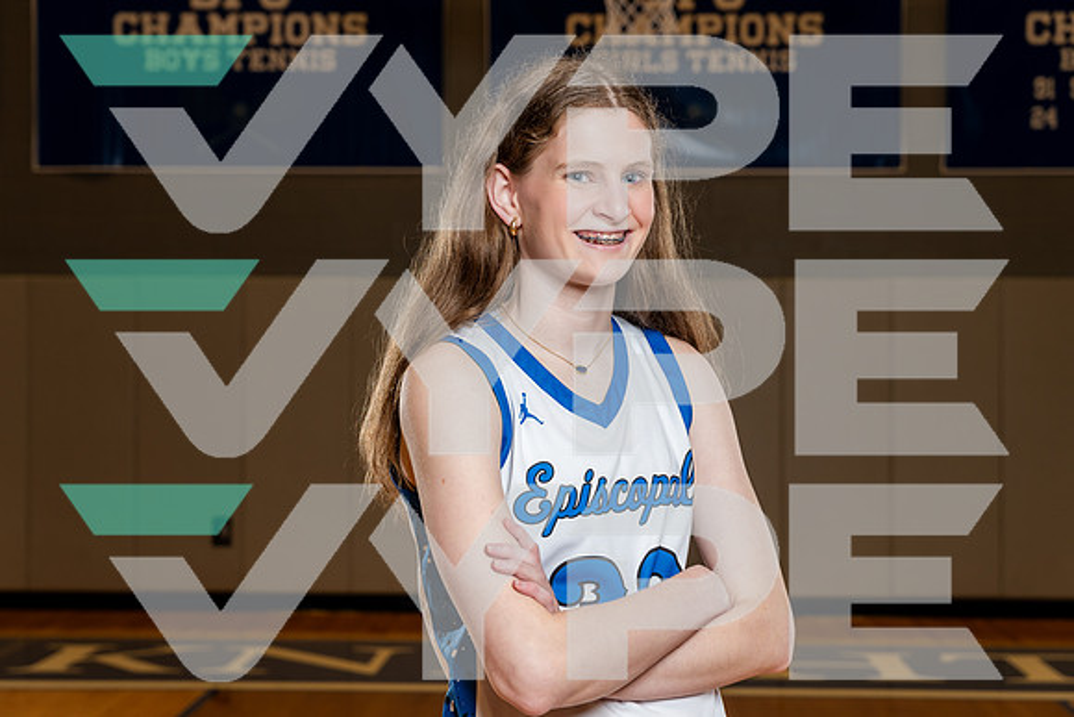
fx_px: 2107
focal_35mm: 71
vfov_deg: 19.3
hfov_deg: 28.6
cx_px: 537
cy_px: 358
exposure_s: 1/250
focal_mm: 69
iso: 640
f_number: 5.6
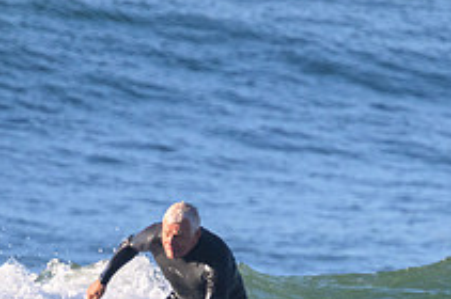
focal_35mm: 2204
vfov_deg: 0.6
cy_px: 383
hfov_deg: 0.9
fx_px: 27569
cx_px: 222
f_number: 11
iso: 3200
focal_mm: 800
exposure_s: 1/2000
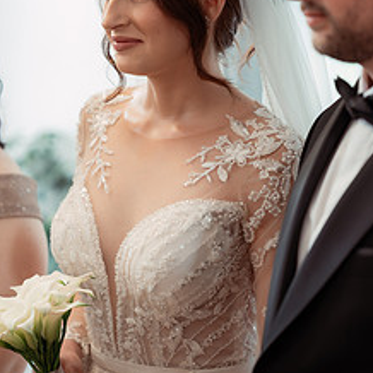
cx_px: 252
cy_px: 99
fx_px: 1816
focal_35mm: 149
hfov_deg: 11.7
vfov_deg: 11.7
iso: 1000
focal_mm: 85
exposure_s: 1/320
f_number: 2.5
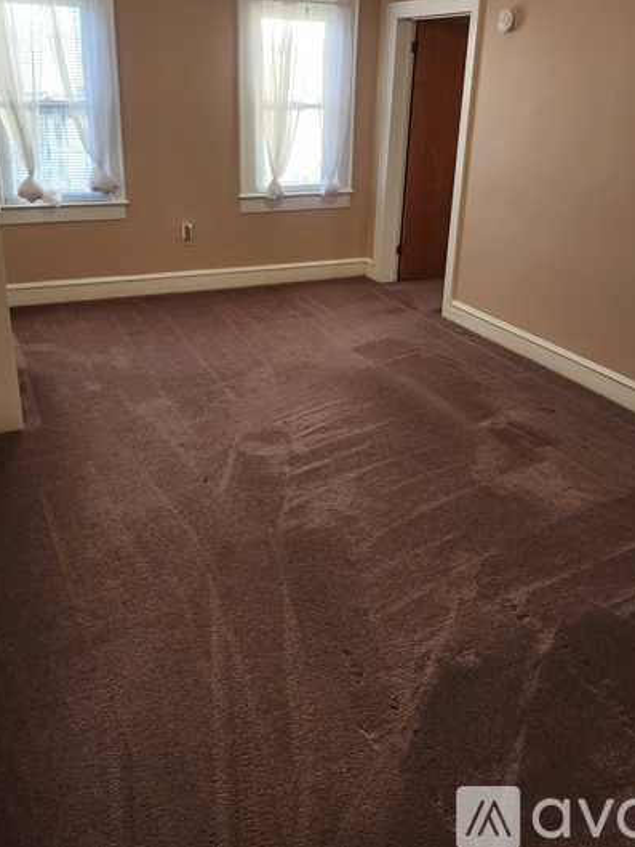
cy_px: 316
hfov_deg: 48.2
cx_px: 315
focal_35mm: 29
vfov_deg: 60.8
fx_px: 709
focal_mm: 6.4
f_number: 1.8
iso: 160
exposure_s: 1/120
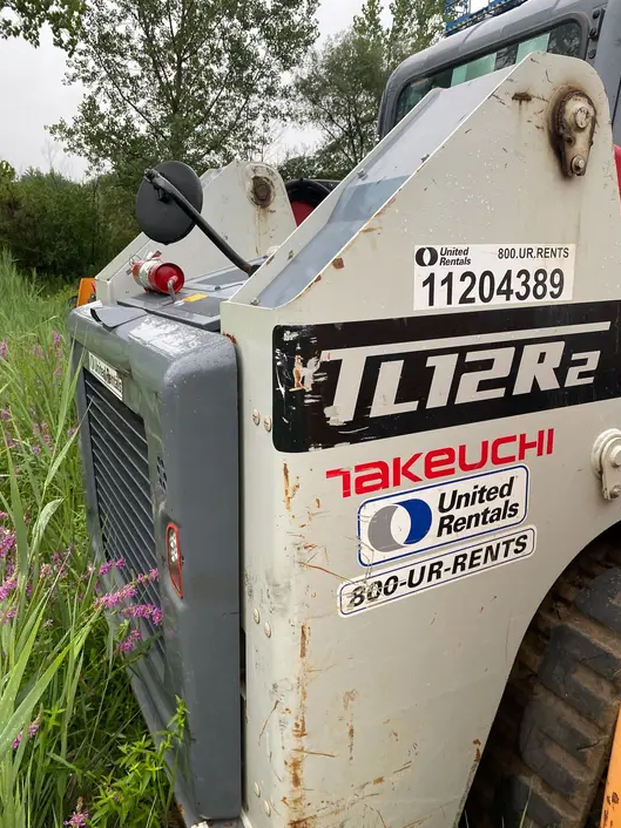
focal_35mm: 27
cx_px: 320
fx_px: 646
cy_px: 409
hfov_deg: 51.3
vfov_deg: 65.3
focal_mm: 4.25
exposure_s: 1/121
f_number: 1.8
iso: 100
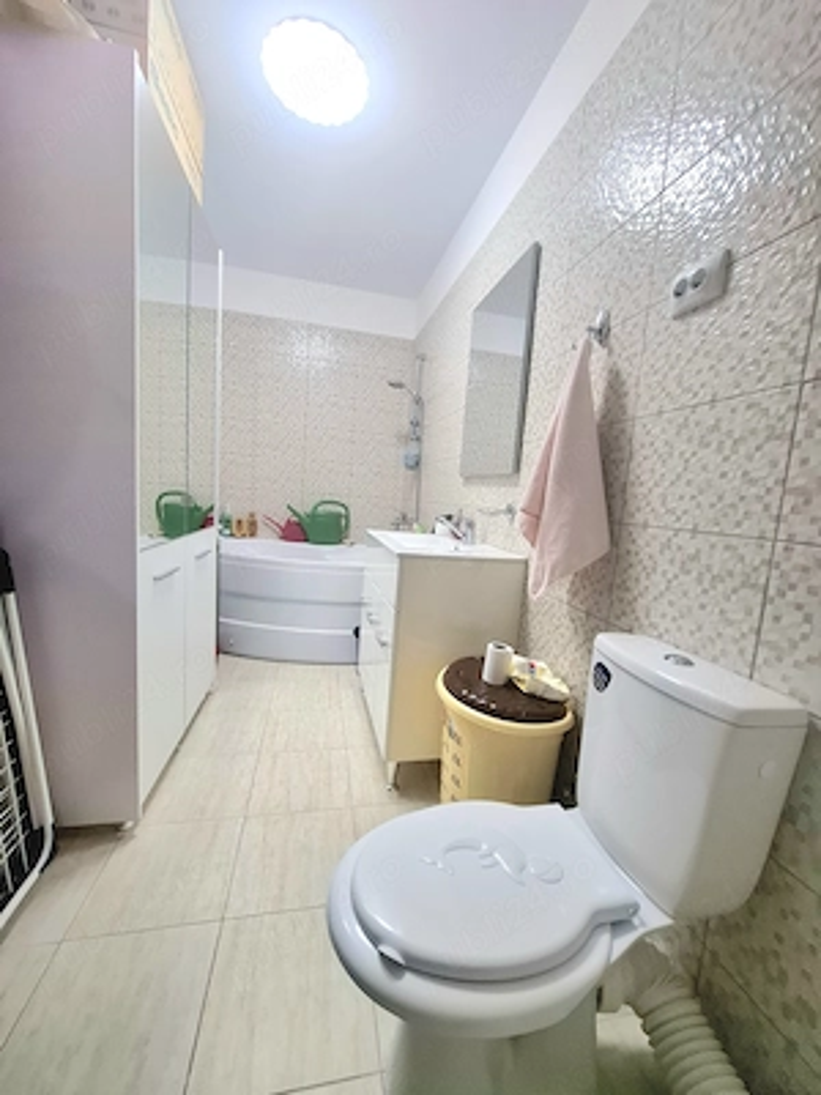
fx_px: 411
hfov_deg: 89.9
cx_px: 410
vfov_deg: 106.2
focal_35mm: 13
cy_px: 548
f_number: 2.2
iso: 64
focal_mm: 1.74
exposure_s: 1/50
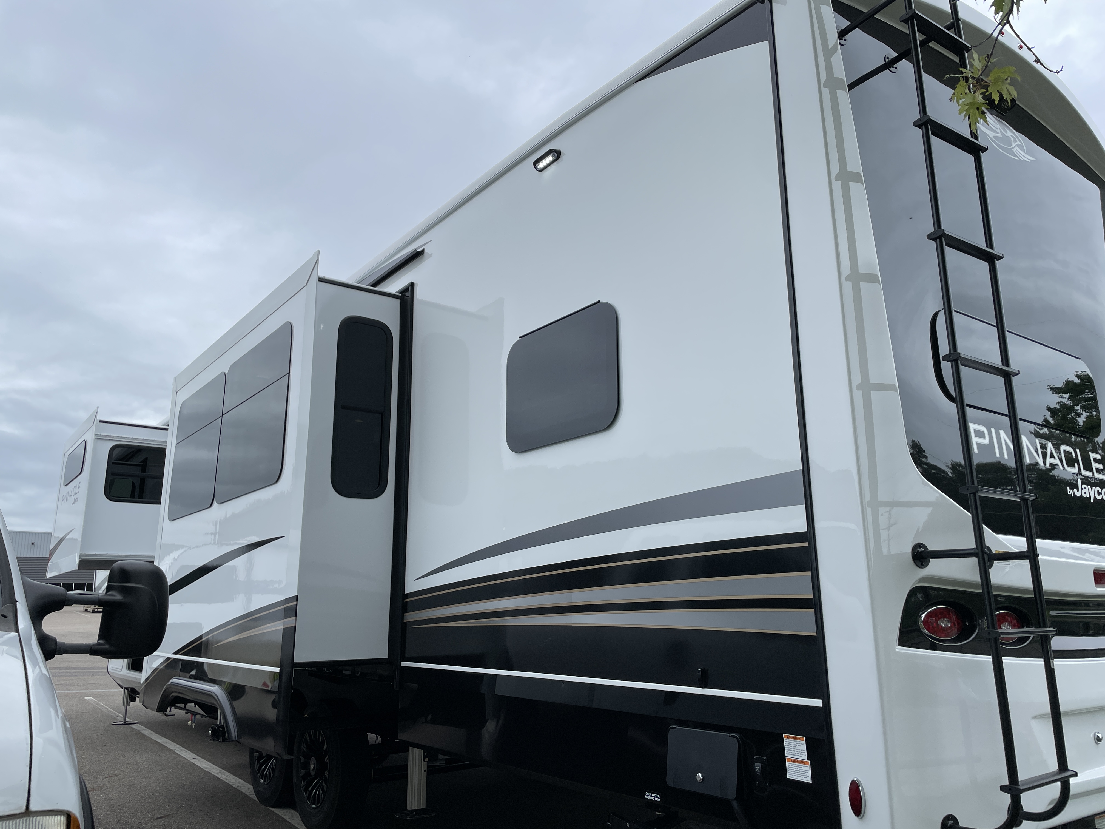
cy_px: 414
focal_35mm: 26
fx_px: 830
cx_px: 552
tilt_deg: +13.7
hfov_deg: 67.3
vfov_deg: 53.1
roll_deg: +0.5
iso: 32
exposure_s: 1/1742
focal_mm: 4.2
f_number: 1.6
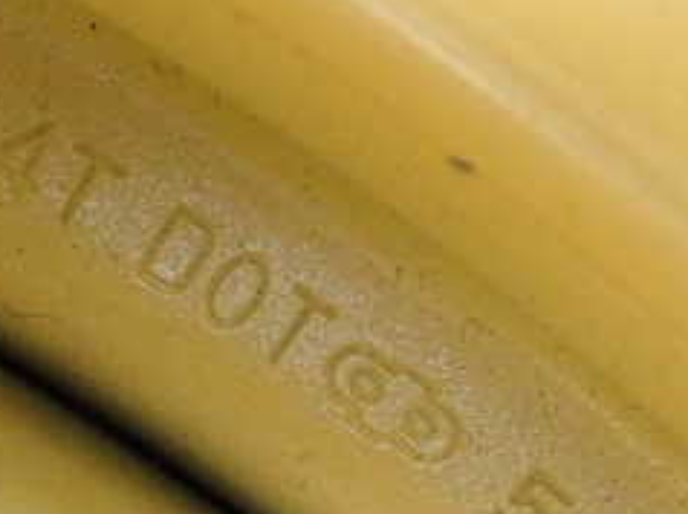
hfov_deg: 17.7
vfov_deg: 13.2
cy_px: 436
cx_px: 315
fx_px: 2204
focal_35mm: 111
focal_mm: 7.84
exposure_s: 1/125
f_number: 2.9
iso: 1000
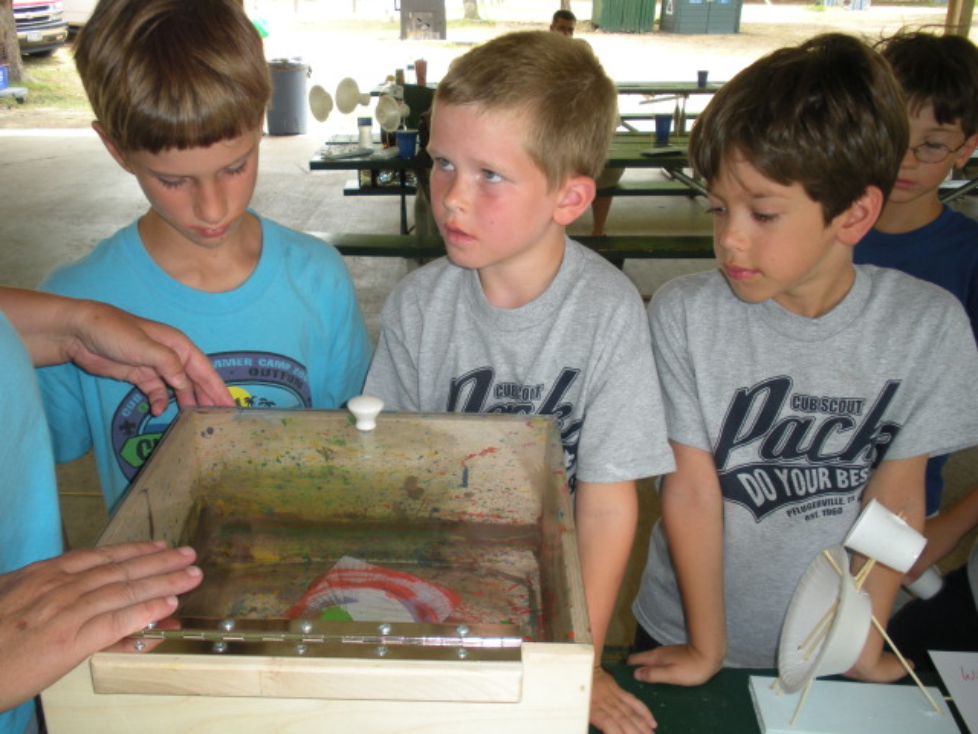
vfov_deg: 39.7
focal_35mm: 36
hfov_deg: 51.4
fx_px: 1017
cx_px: 489
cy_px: 367
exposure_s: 1/63.8
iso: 64
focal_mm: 6.3
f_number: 3.5
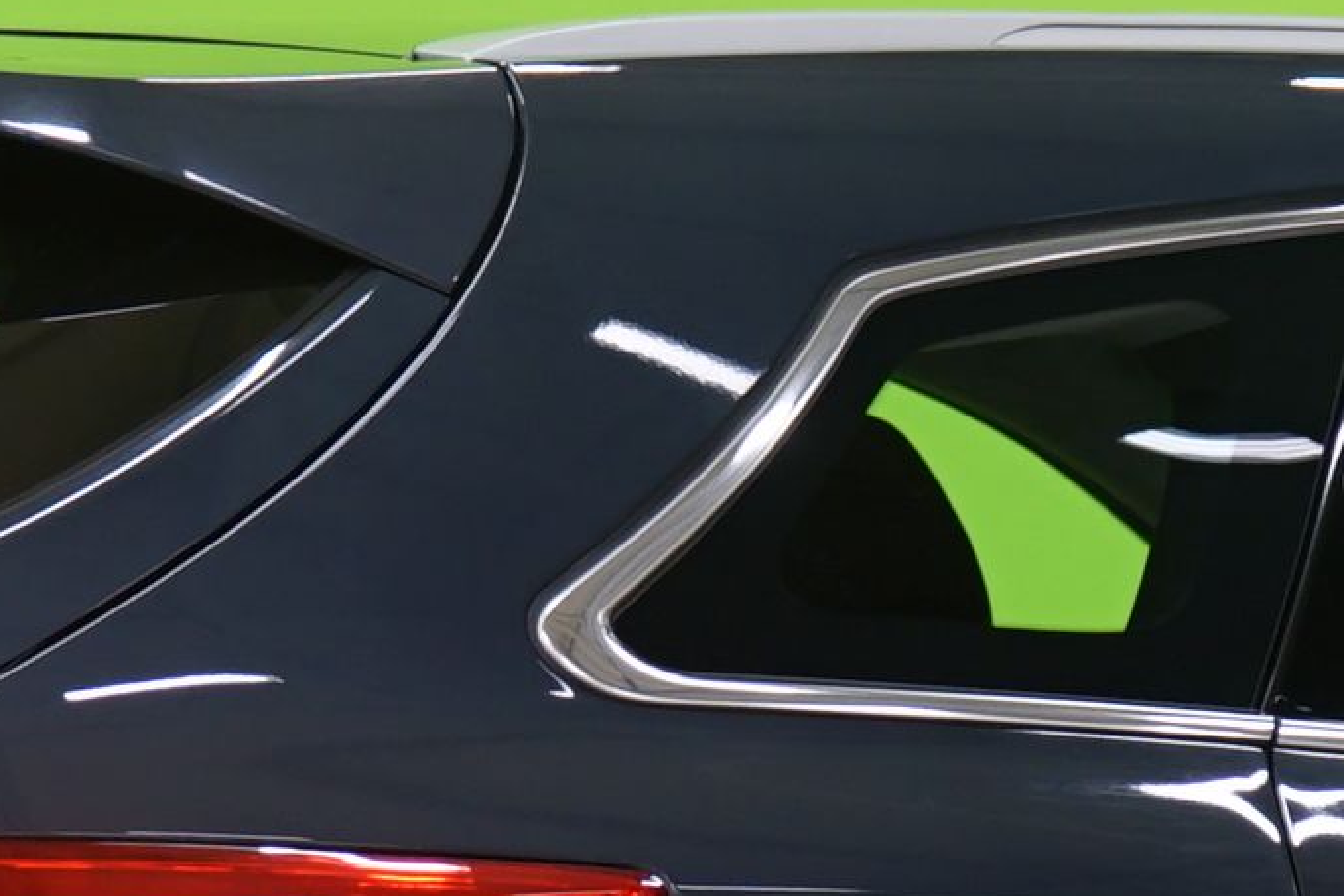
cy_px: 827
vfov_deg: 5.0
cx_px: 966
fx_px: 10343
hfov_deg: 7.4
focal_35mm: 277
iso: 400
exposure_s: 1/8
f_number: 5
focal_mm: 48
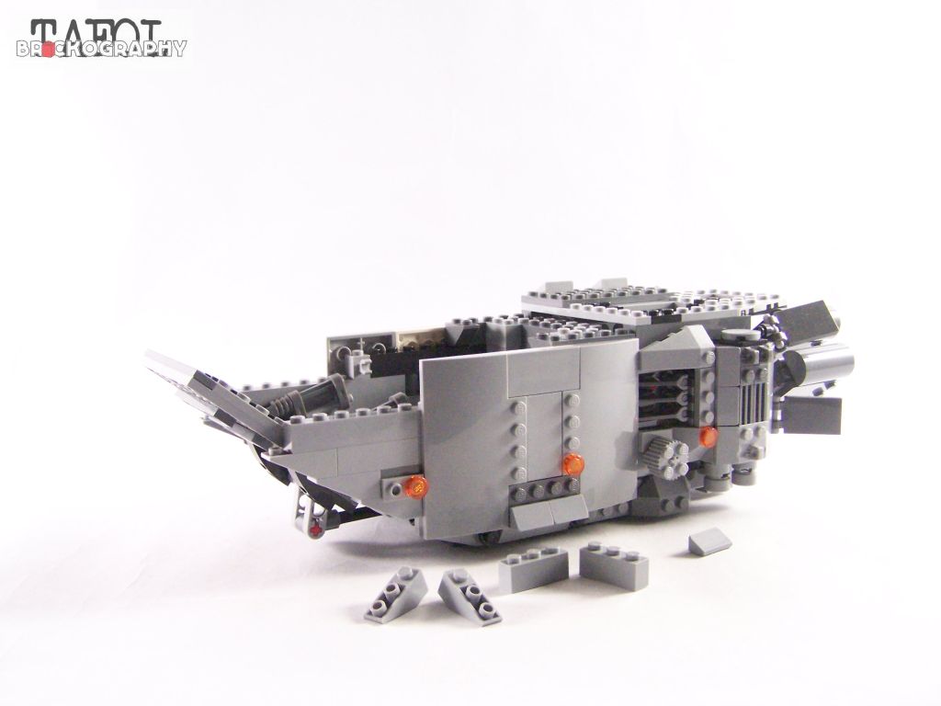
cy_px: 353
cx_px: 470
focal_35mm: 38
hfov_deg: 49.0
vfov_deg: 37.7
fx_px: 1033
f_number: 3.2
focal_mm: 6.3
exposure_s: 1/60
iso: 400
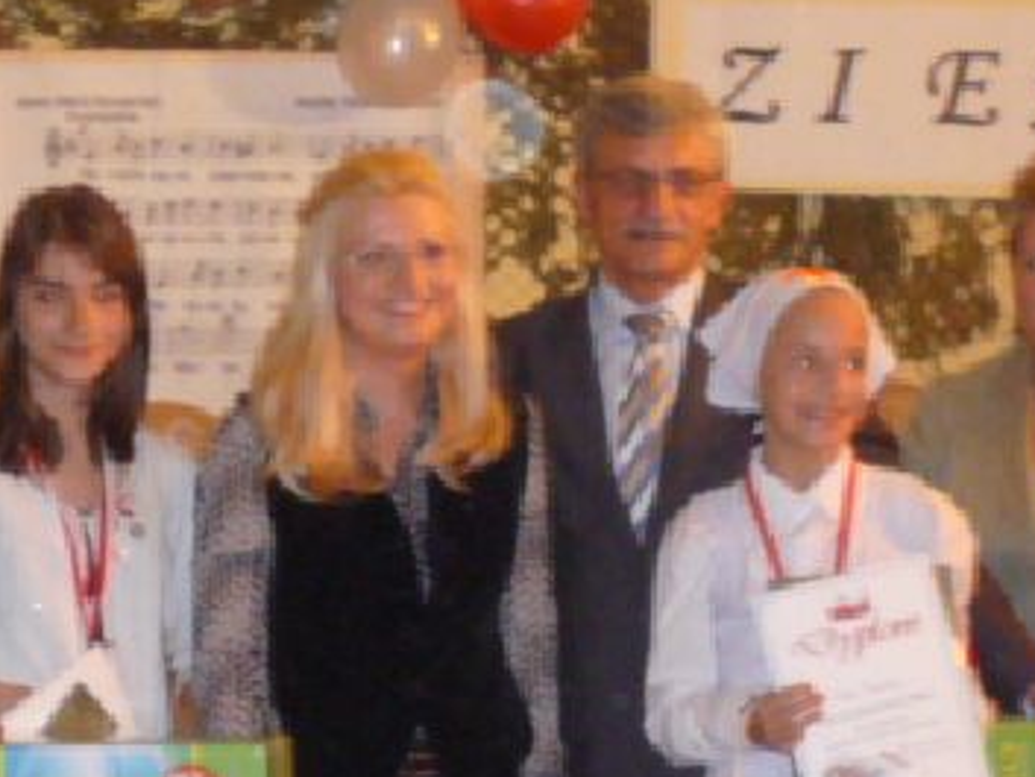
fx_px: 3589
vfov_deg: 12.3
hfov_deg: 16.4
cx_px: 416
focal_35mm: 120
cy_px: 545
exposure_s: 1/8
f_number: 3.3
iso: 320
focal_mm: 5.2
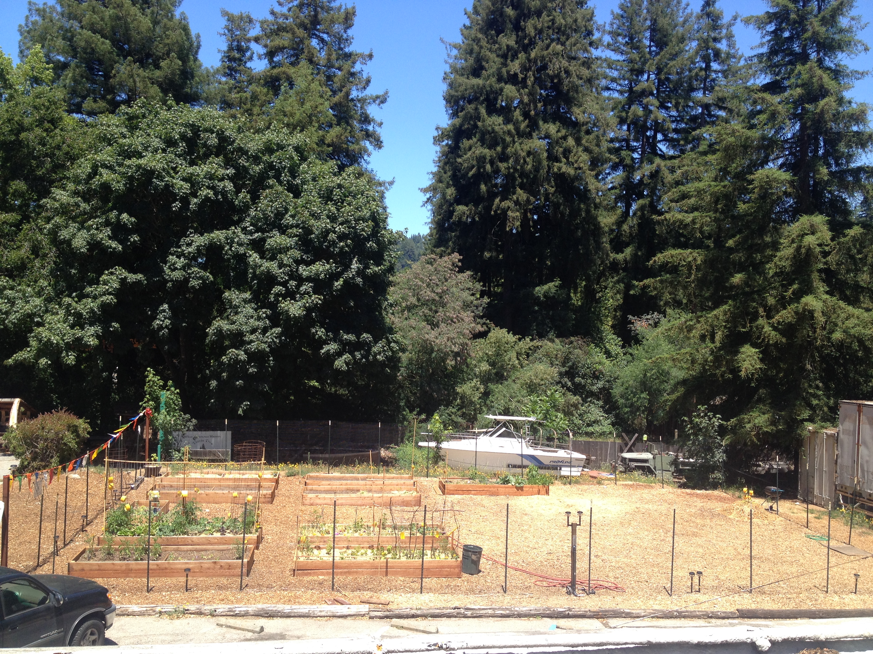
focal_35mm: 35
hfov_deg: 52.6
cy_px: 327
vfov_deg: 40.7
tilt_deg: -1.7
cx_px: 436
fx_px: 883
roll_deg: -1.0
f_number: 2.4
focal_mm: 4.28
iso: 50
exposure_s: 1/756
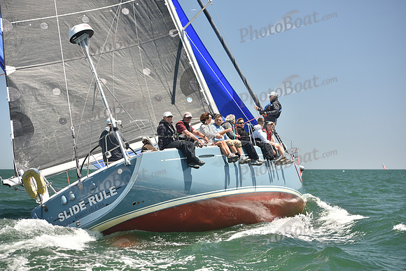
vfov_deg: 19.5
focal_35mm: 70
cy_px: 136
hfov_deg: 28.8
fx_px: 790
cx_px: 203
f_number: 3.5
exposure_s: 1/800
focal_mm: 70
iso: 250
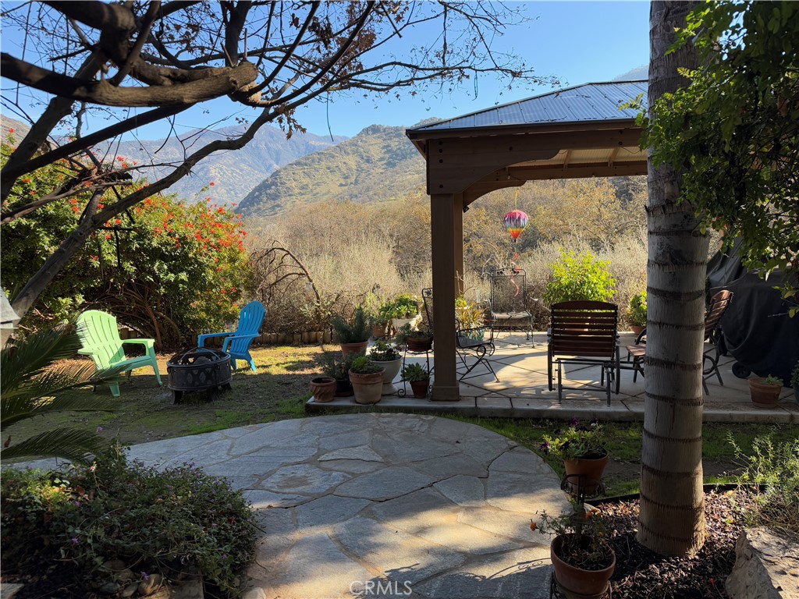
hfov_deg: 71.6
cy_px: 300
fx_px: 554
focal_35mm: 24
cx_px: 400
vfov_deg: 56.8
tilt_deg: -7.5
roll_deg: +1.1
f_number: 1.78
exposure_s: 1/1410
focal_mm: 6.76
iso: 100
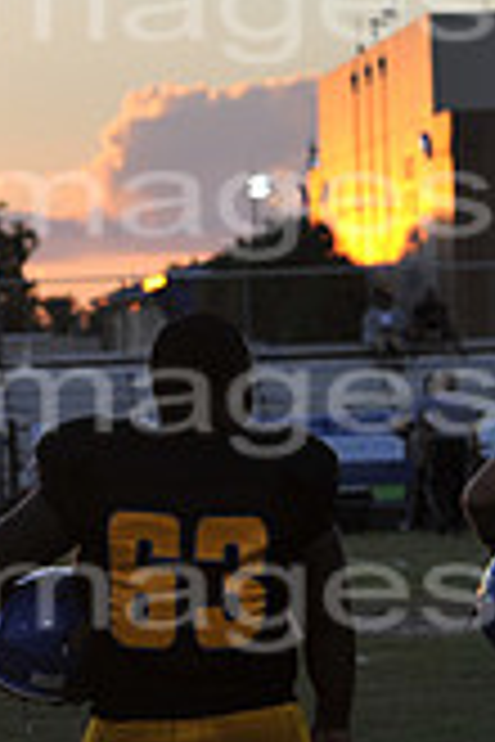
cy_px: 499
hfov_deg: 4.8
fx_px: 5940
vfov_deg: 7.1
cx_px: -126
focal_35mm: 288
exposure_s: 1/2000
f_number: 4
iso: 800
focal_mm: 82
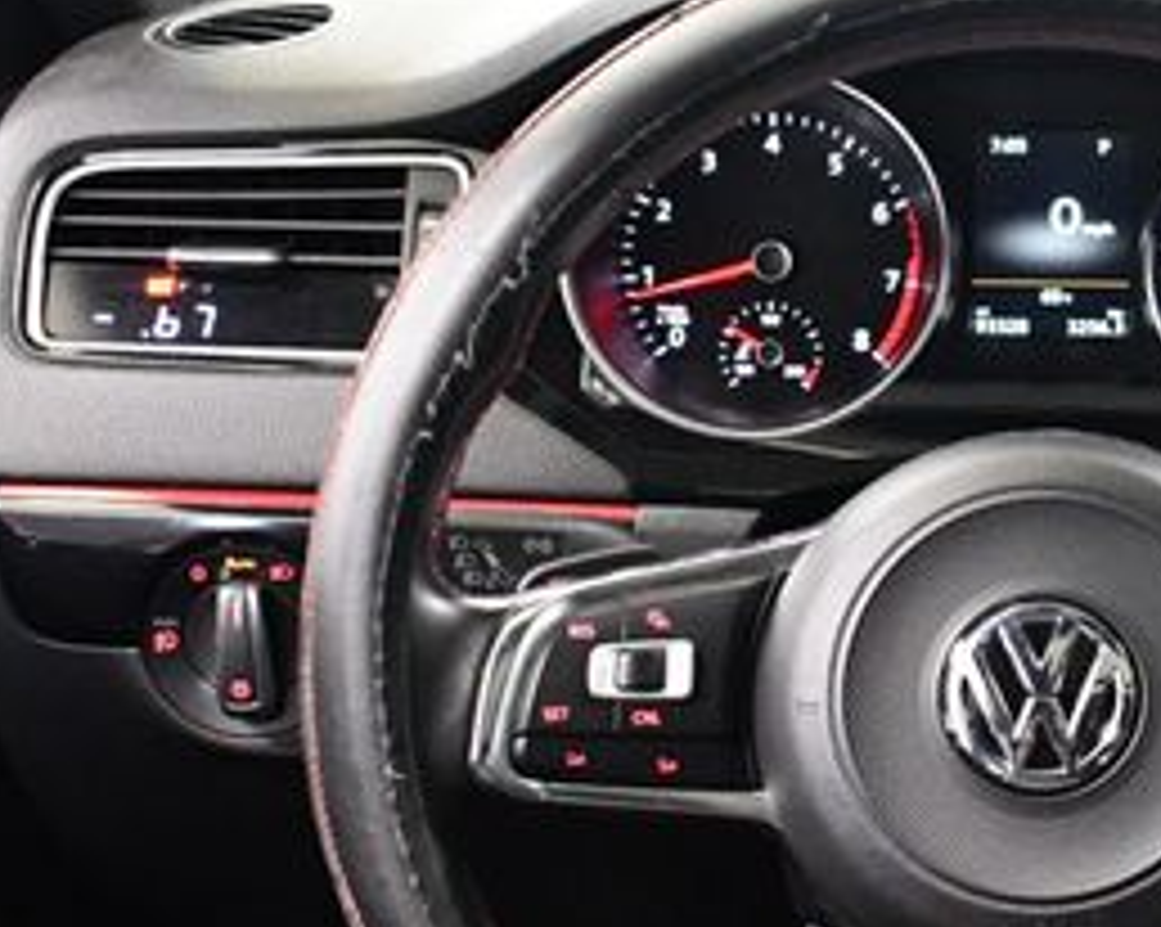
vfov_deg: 18.2
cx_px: 1044
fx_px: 2884
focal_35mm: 84
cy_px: 644
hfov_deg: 22.2
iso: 4500
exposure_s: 1/60
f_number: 3.5
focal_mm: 18
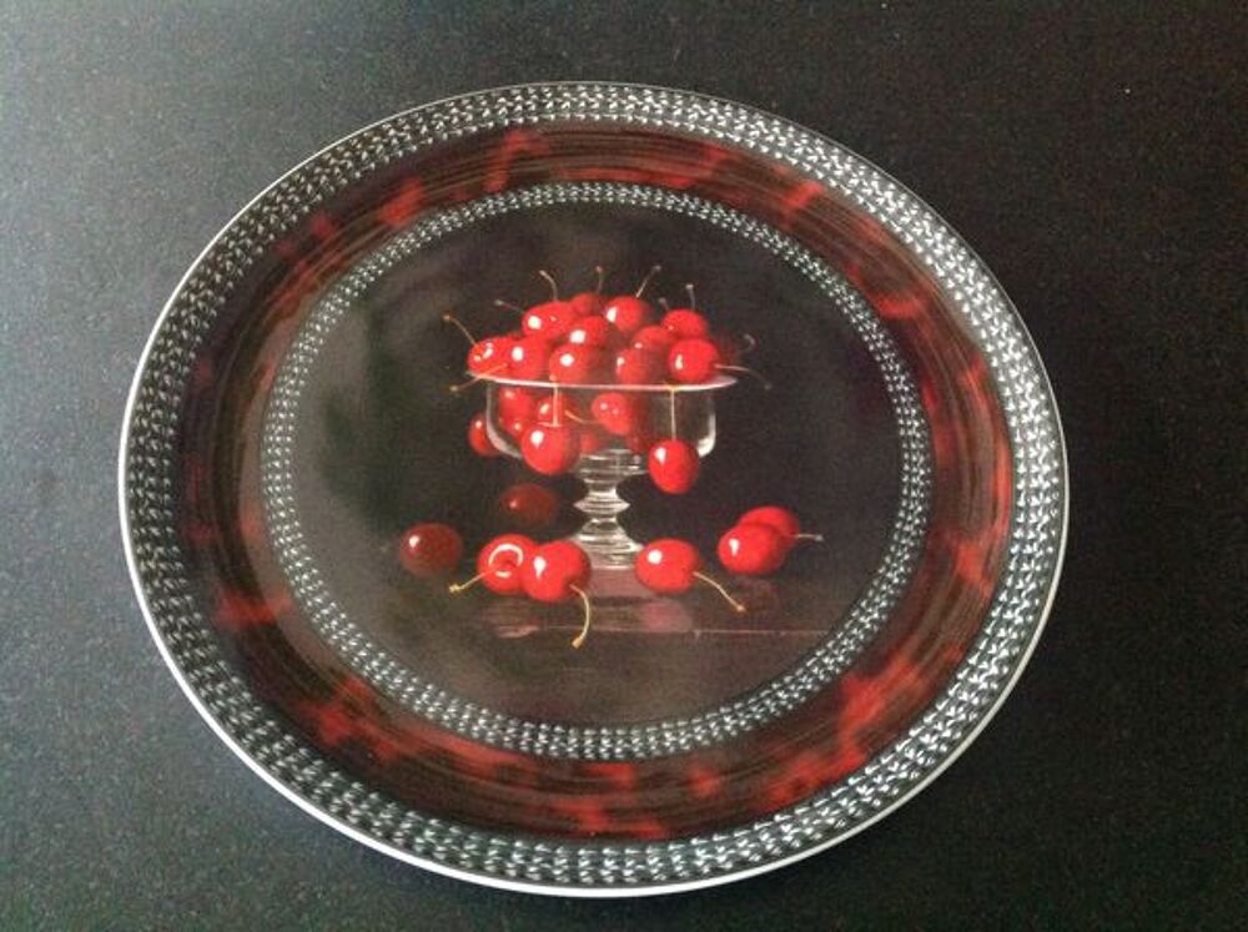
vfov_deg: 40.6
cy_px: 466
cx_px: 624
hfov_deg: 52.7
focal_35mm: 35
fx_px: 1260
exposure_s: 1/15
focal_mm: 4.28
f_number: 2.4
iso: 800
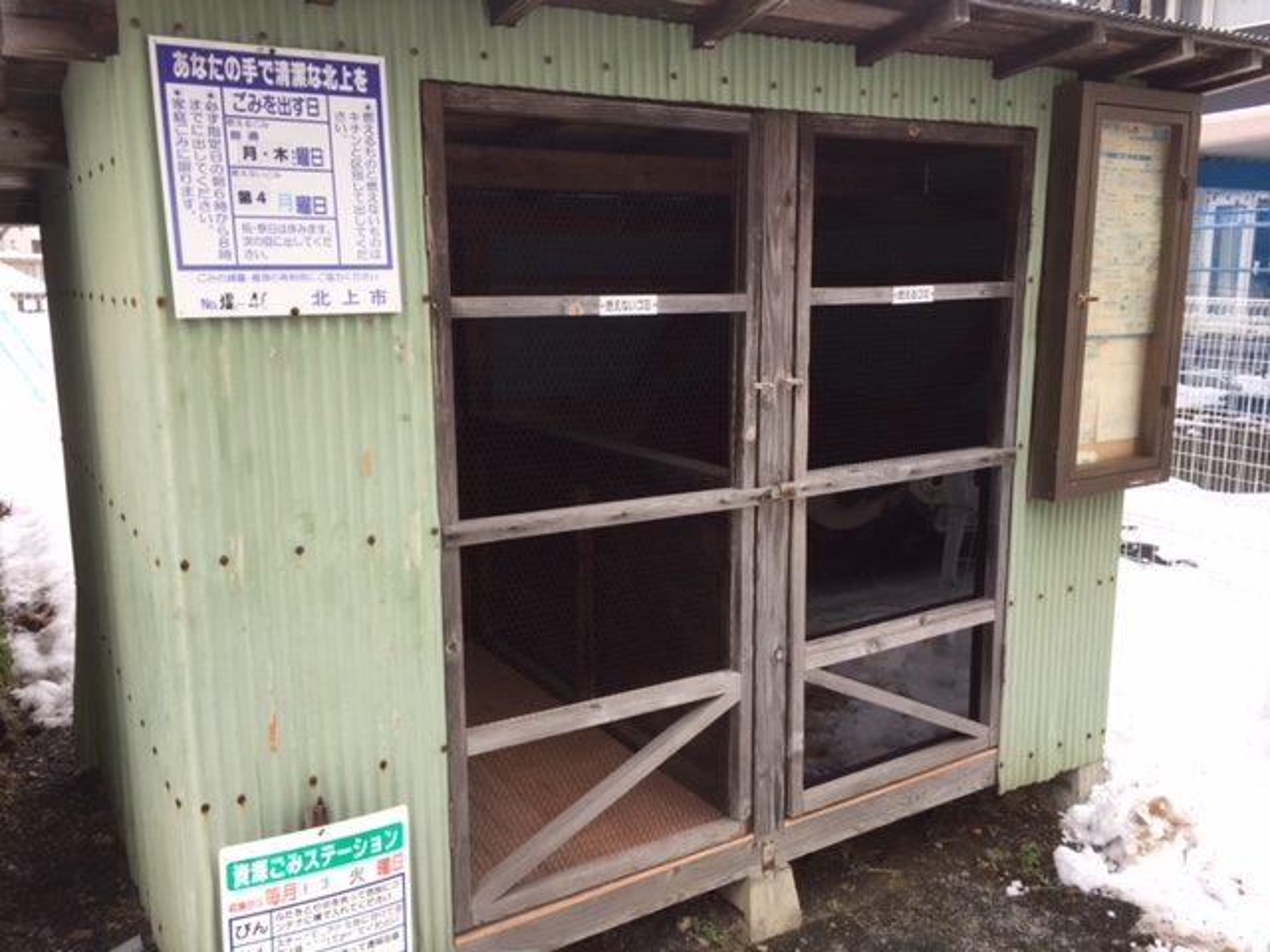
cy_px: 476
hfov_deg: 61.7
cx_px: 635
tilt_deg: -10.3
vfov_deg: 48.2
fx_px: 1064
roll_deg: +0.6
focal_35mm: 29
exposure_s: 1/60
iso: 32
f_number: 2.2
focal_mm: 4.15
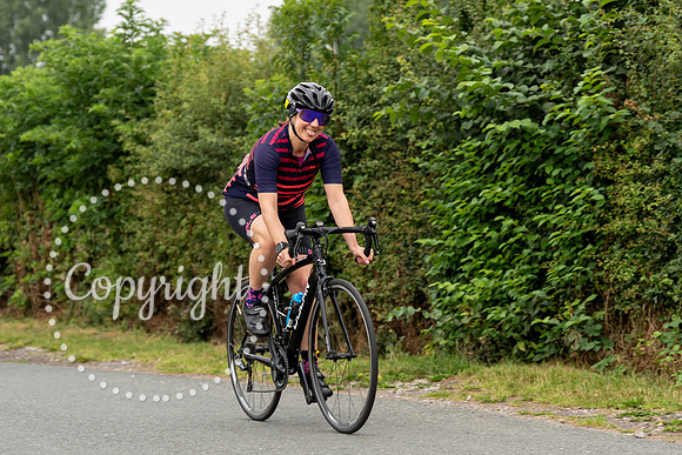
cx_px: 320
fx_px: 2117
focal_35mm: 112
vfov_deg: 12.3
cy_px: 178
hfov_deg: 18.3
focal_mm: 78
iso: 320
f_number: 3.2
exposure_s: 1/400
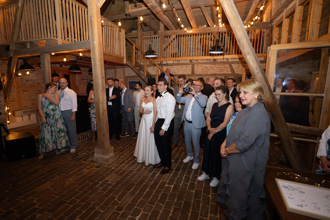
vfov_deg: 65.9
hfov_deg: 88.4
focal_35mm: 18
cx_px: 165
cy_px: 110
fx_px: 170
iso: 1000
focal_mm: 18.5
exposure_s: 1/80
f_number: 3.2
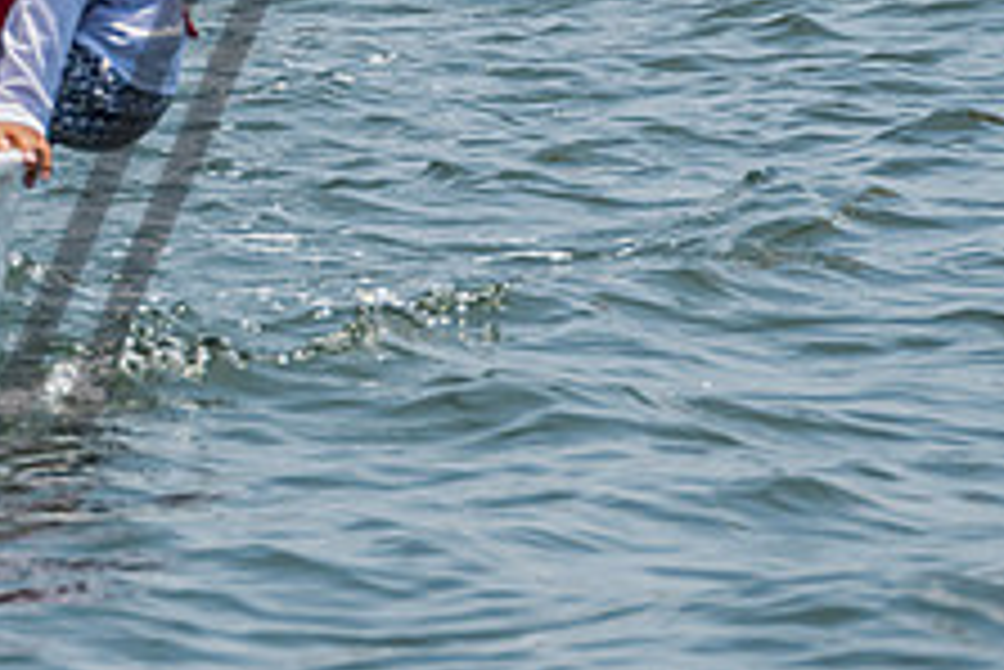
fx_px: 25032
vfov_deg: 1.5
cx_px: 23
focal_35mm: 897
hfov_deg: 2.3
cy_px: -139
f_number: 8
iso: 320
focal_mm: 280
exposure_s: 1/1250
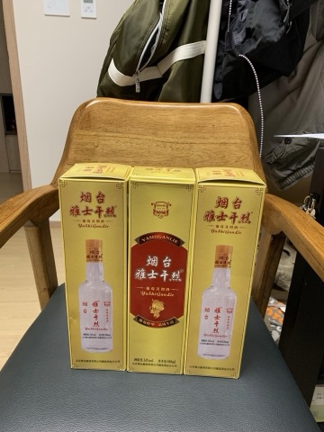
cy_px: 216
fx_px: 324
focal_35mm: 26
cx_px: 162
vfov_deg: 67.3
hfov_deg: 53.1
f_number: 1.8
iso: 200
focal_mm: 4.25
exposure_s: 1/60
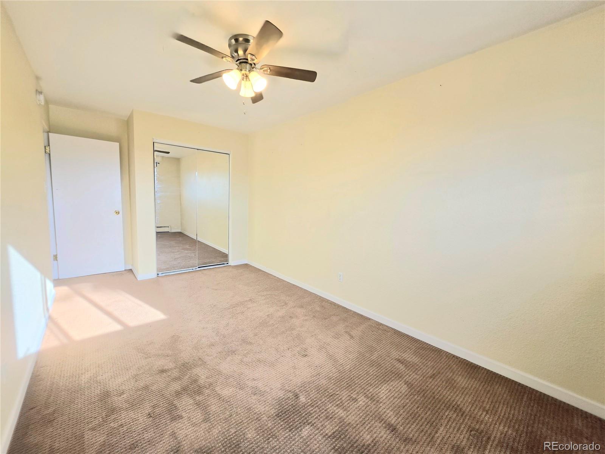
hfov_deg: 106.2
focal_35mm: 13
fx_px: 227
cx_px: 302
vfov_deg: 89.9
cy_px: 227
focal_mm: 2.2
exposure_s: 1/120
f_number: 1.9
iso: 20
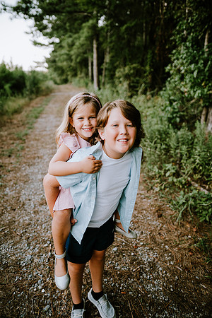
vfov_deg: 73.7
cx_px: 106
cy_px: 159
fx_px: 212
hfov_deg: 53.1
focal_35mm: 24
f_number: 2.2
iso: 320
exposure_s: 1/250
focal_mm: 24
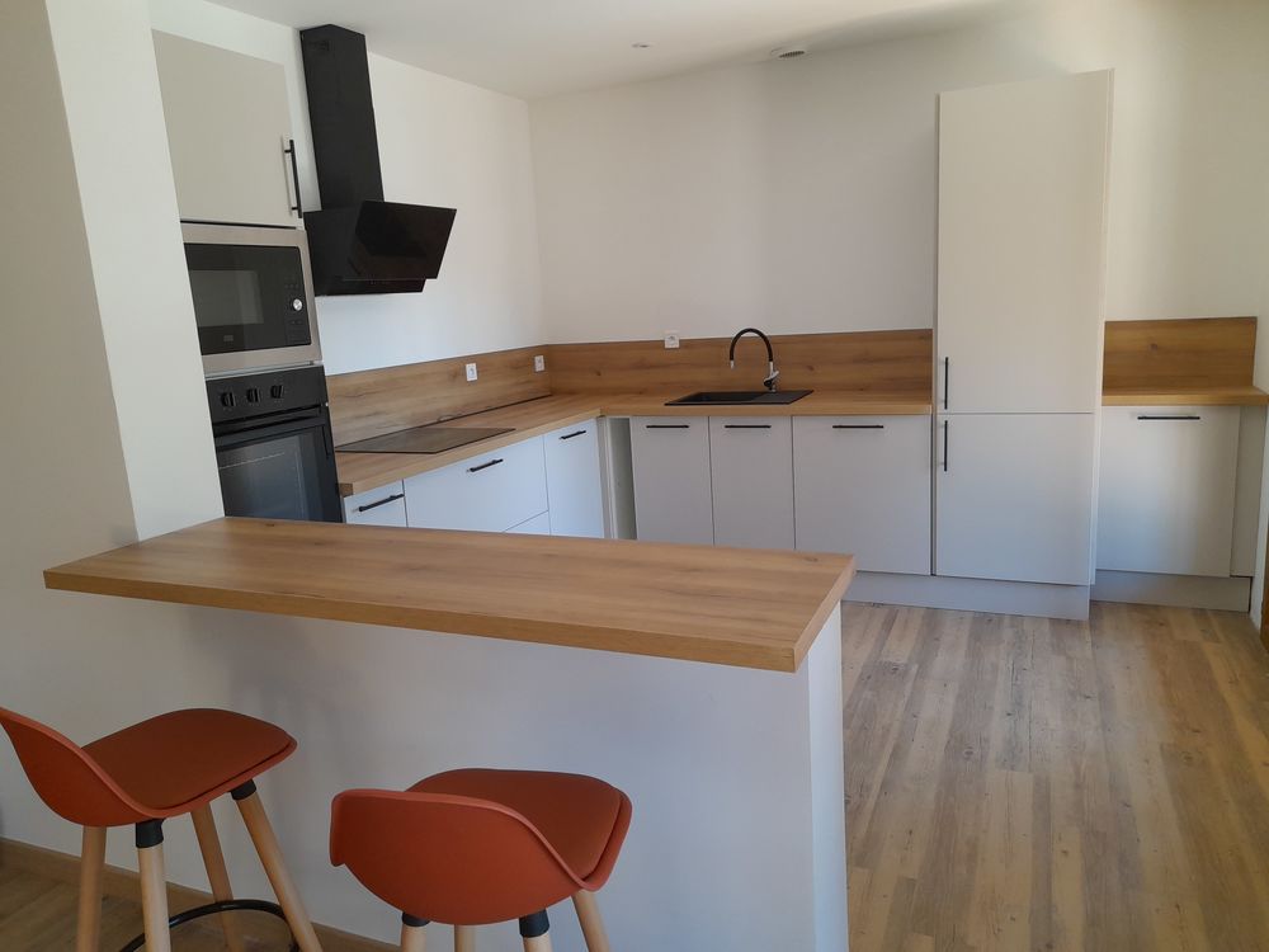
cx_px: 634
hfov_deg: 69.4
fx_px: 916
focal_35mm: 25
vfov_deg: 54.9
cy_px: 476
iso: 160
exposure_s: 1/60
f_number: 2
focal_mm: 4.6
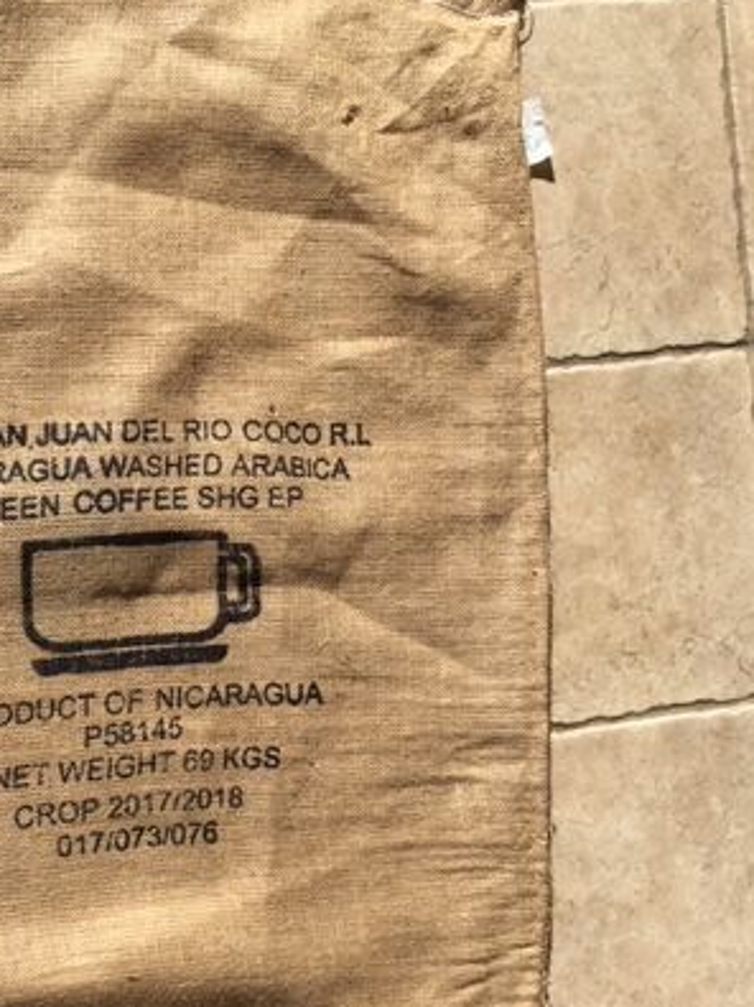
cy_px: 556
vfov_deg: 40.4
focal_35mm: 47
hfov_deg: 30.1
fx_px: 1366
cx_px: 145
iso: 25
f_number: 2.2
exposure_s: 1/1972
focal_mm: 4.15
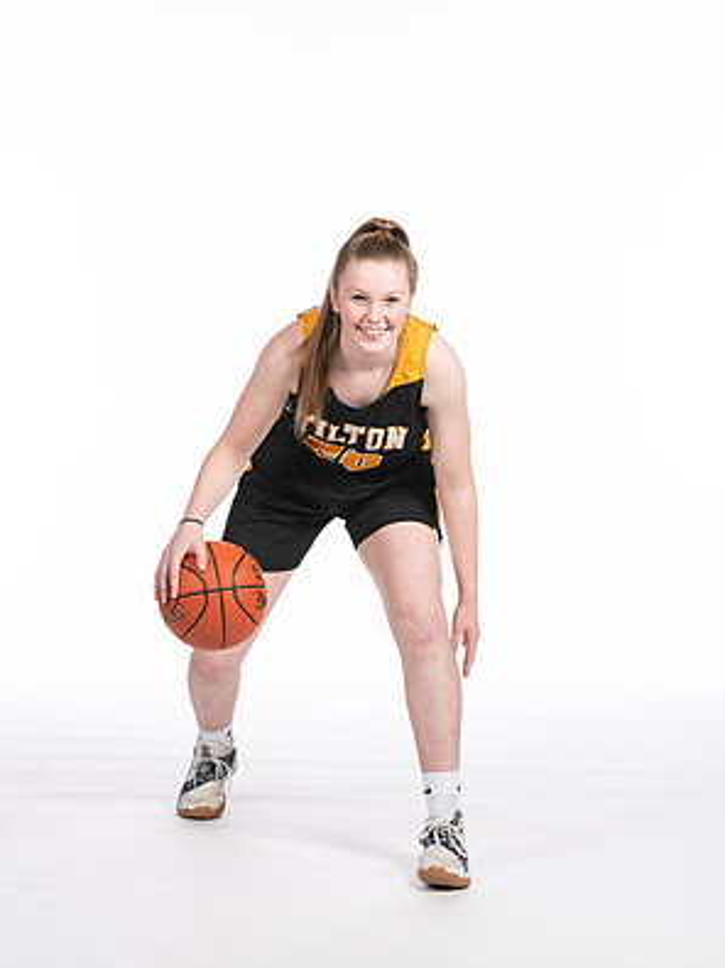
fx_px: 3213
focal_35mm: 115
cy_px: 488
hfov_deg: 12.9
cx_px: 365
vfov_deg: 17.1
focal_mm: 70
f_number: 5
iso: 100
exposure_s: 1/100
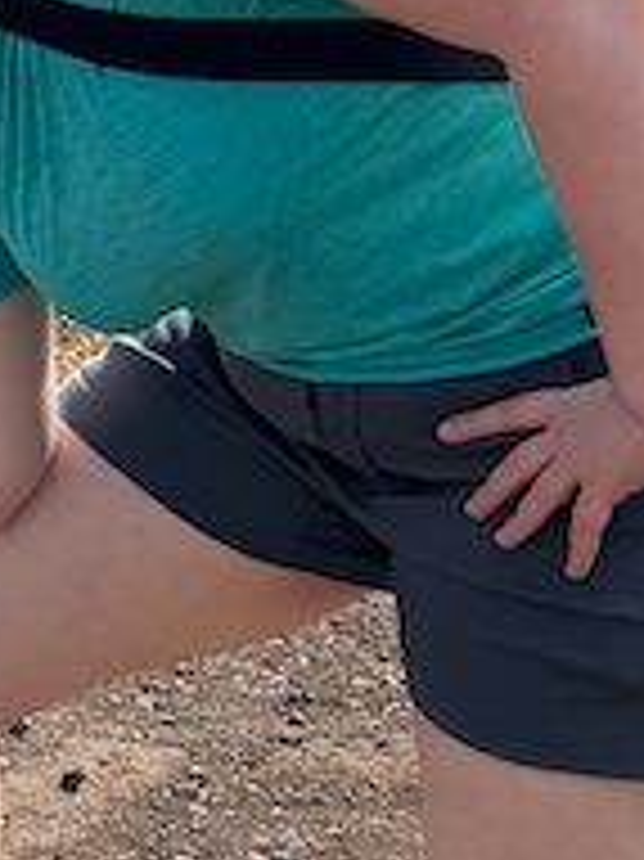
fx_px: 3998
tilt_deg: -12.7
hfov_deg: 8.7
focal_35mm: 161
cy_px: 86
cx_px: -685
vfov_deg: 12.2
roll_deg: -1.9
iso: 80
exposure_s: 1/10417
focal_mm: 6.76
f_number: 1.78
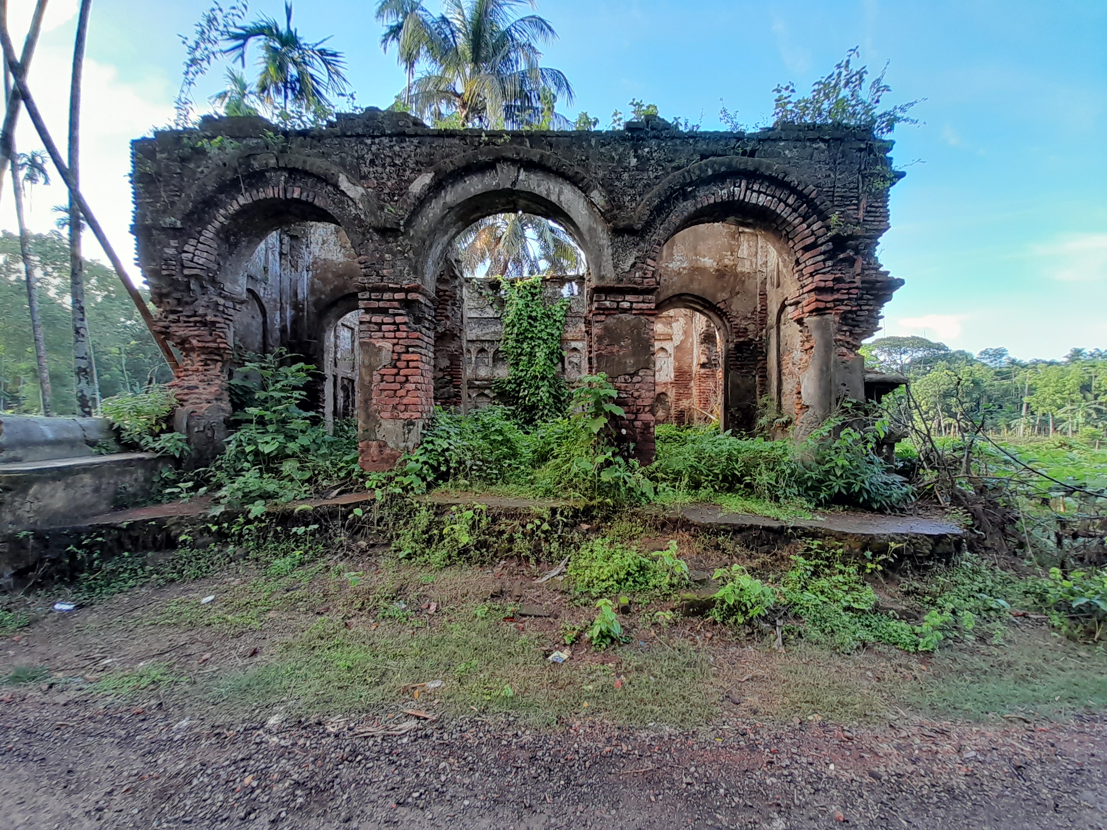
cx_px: 554
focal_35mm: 13
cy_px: 415
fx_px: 416
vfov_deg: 89.9
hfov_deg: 106.2
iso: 40
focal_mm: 1.13
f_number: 2.2
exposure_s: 1/50
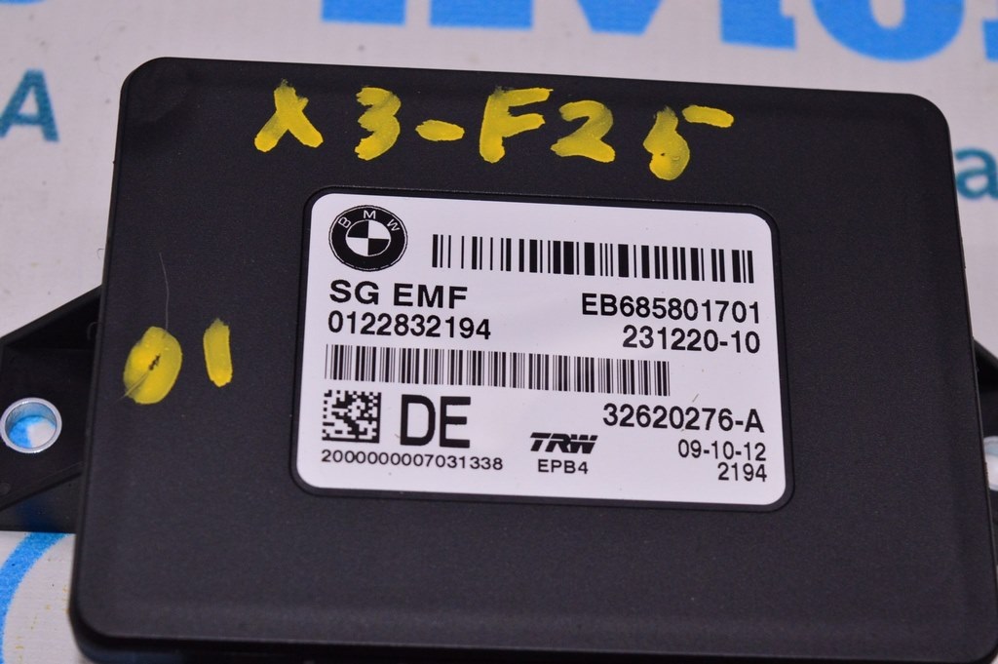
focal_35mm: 82
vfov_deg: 16.5
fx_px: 2285
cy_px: 332
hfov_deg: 24.6
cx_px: 499
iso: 1600
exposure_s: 1/200
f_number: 8
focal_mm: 55
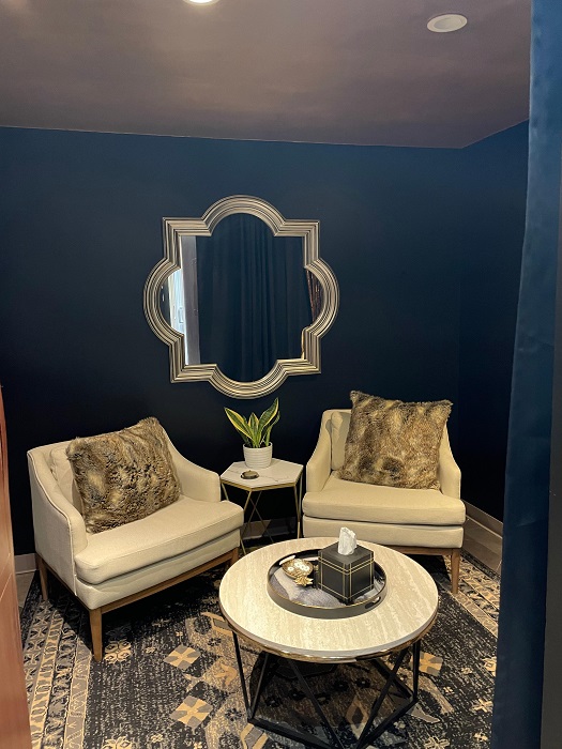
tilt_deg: -6.5
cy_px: 374
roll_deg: +1.9
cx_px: 281
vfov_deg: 67.3
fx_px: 563
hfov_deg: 53.1
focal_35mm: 26
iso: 500
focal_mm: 4.2
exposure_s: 1/30
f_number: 1.6
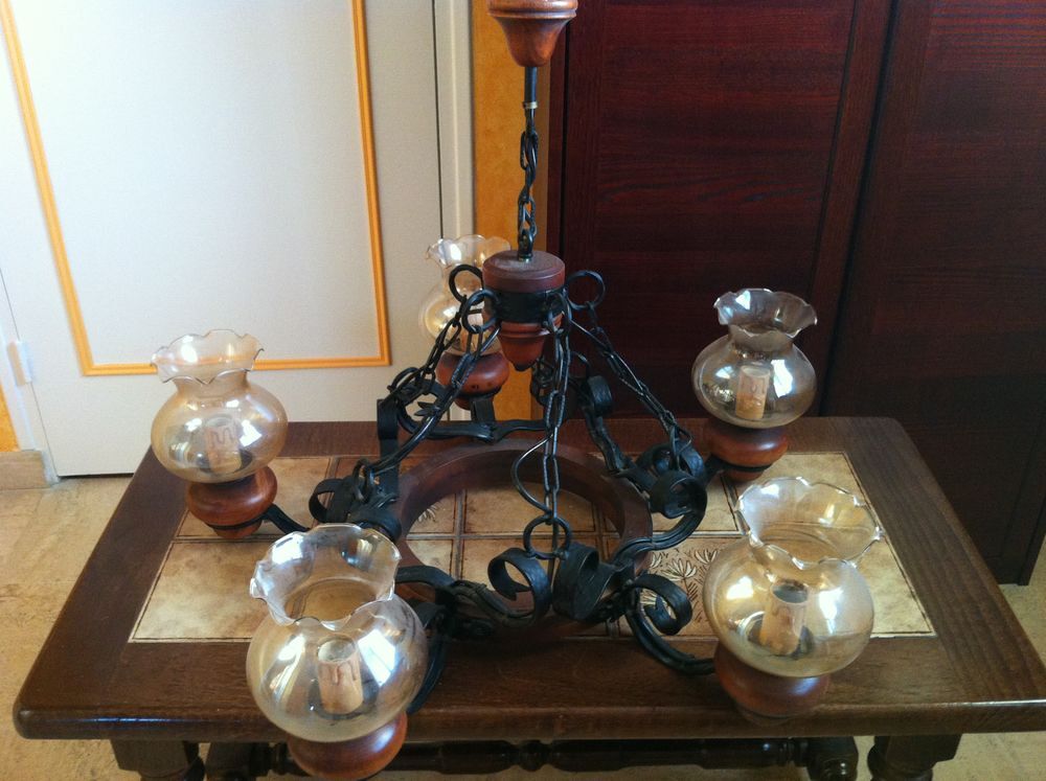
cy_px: 390
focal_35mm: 35
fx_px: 1056
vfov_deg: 40.6
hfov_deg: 52.7
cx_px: 523
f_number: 2.8
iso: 200
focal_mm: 3.85
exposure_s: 1/15
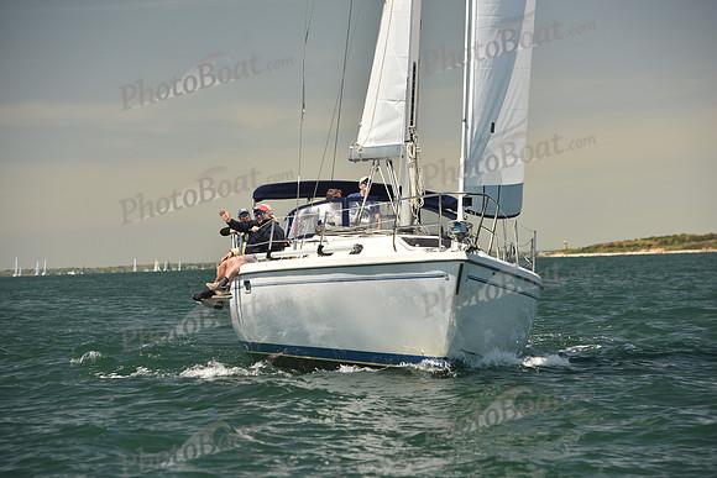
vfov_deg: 10.2
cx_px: 358
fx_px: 2689
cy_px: 239
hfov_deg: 15.2
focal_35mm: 135
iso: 250
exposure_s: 1/800
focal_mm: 135
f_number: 5
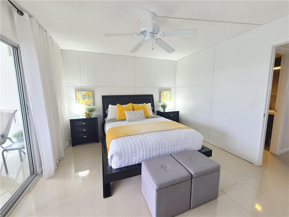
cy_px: 108
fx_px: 109
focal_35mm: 13
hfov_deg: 106.2
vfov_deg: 89.9
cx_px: 144
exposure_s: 1/60
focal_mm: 2.2
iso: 400
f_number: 2.2
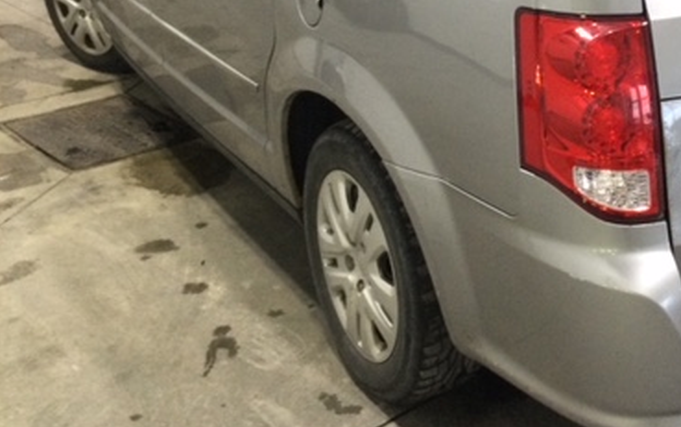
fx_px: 1058
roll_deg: -1.0
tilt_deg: -13.4
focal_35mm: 57
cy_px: 37
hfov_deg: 34.1
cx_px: 587
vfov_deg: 22.2
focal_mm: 3.3
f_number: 2.4
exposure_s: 1/30
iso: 100
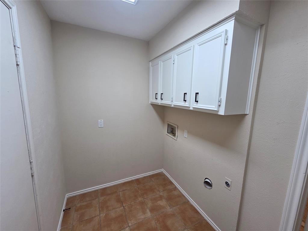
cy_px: 116
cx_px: 154
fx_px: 116
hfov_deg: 106.2
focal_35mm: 13
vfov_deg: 89.9
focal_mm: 2.2
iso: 160
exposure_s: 1/120
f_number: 2.2
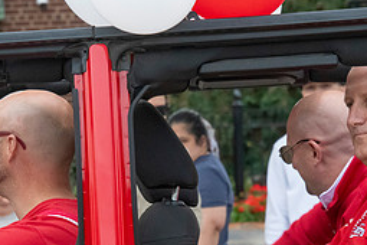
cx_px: 239
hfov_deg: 5.0
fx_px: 4169
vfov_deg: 3.4
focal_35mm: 409
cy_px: 234
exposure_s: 1/320
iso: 3200
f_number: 11
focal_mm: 180
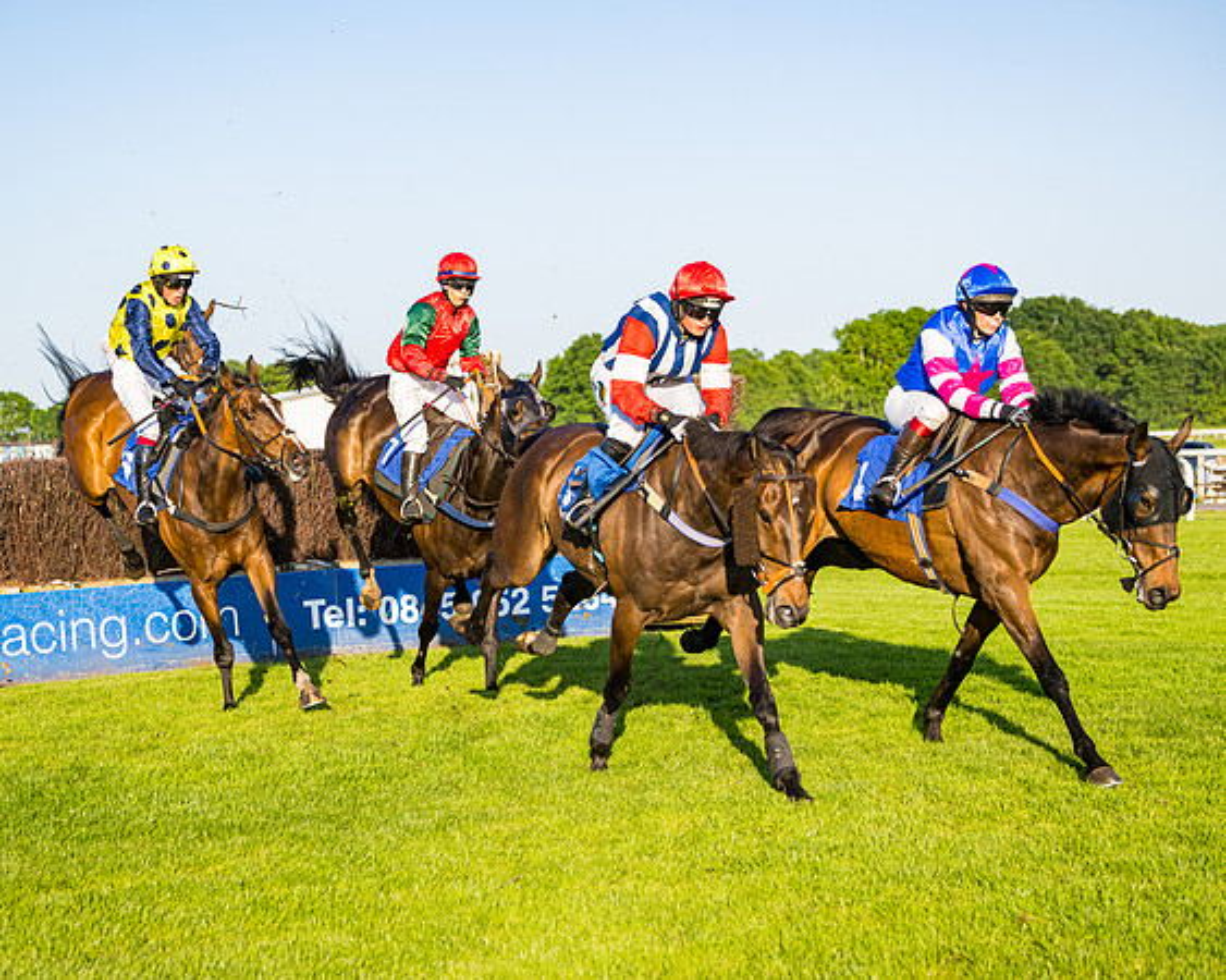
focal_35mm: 79
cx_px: 566
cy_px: 490
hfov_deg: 24.0
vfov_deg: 19.3
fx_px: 2880
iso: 400
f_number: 4
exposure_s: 1/2500
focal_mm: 70
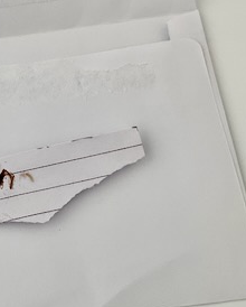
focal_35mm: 66
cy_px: 141
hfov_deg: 22.1
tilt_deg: -70.3
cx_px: -17
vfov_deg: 28.7
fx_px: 599
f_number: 1.8
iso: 40
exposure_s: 1/120
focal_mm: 3
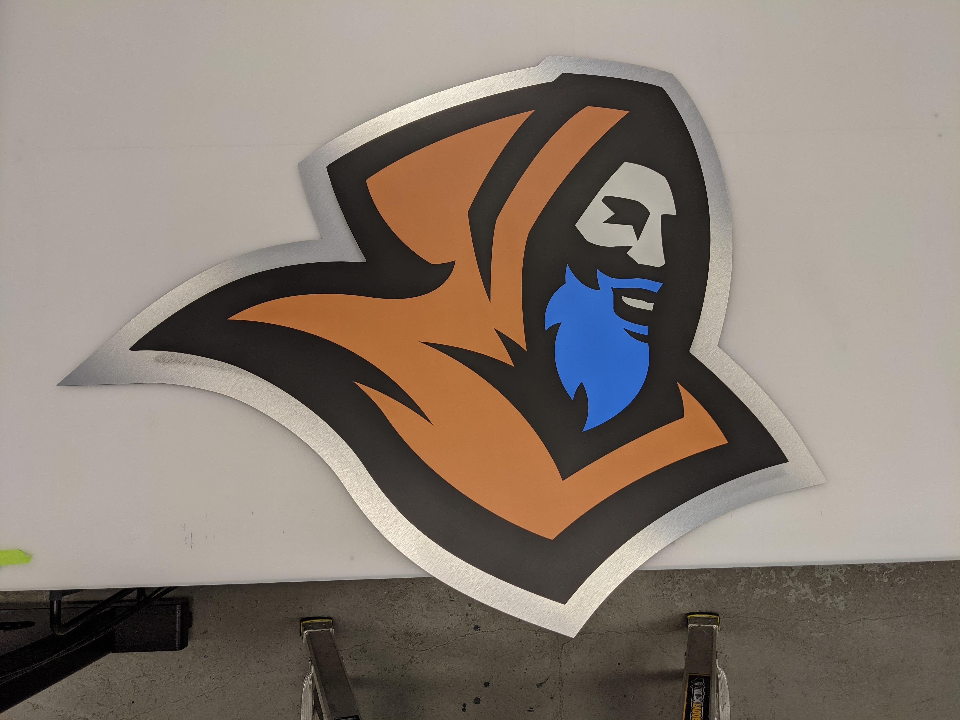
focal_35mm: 27
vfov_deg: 51.4
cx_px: 480
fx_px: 749
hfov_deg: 65.3
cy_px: 360
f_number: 1.73
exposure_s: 1/120
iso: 51
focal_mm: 4.38
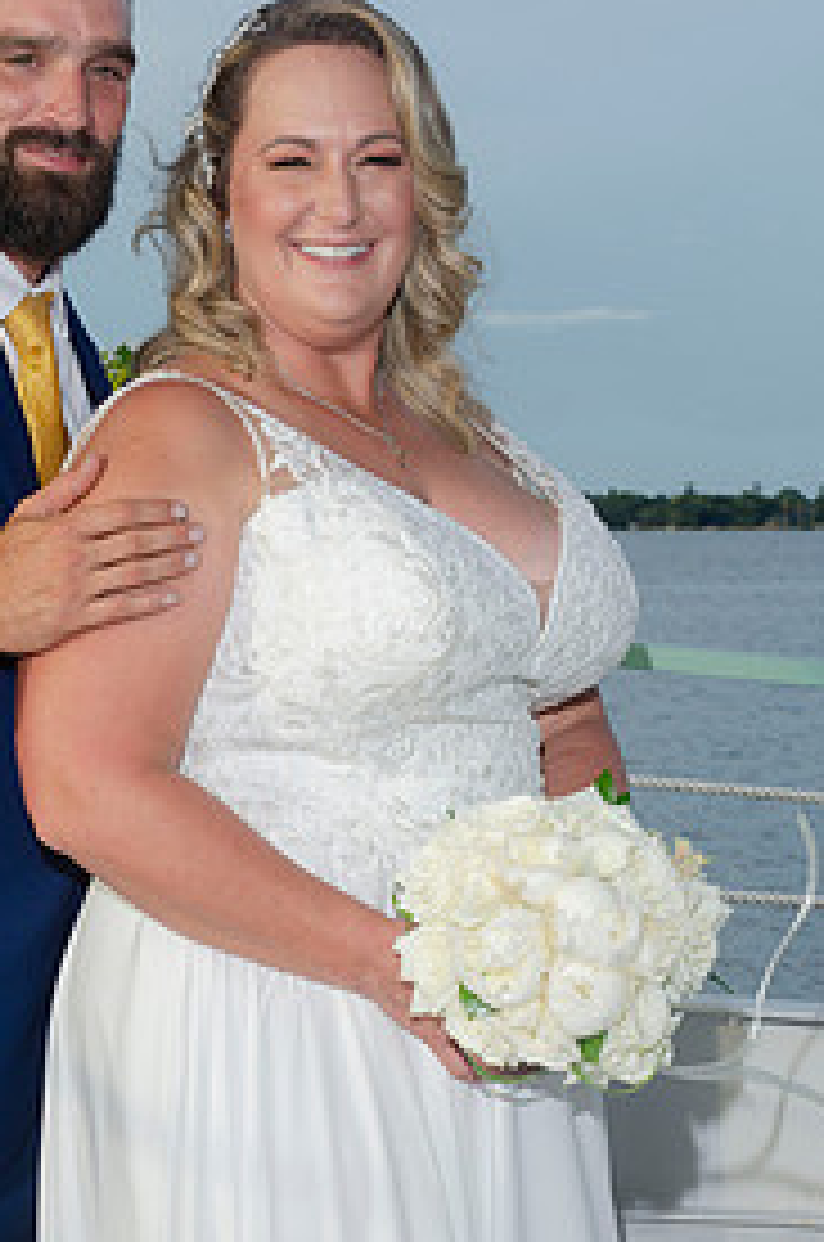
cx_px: 225
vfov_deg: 21.9
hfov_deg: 14.6
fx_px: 3205
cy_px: 684
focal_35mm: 93
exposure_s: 1/250
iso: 100
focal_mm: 38
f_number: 8
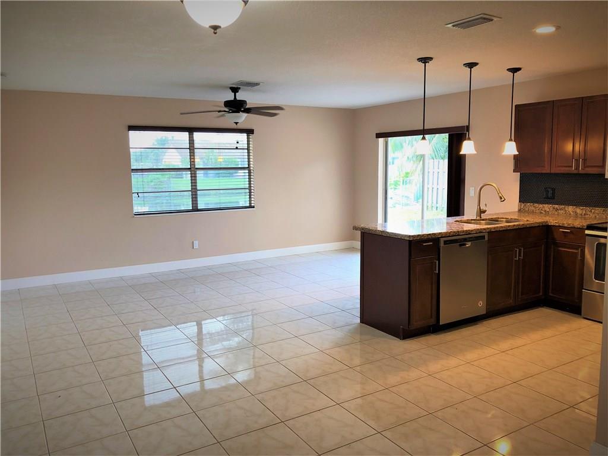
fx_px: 509
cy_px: 228
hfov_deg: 61.7
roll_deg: +0.4
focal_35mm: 29
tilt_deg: -6.9
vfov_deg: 48.2
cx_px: 304
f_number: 1.8
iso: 25
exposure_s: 1/30
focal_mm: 3.99
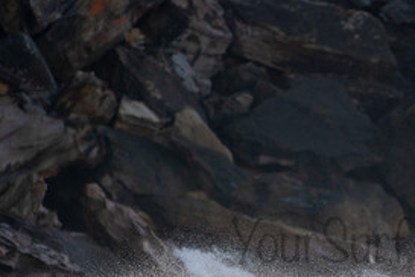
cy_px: 228
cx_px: 389
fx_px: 18351
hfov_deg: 1.3
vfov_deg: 0.9
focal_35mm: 1592
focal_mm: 500
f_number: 5.6
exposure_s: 1/1000
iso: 500
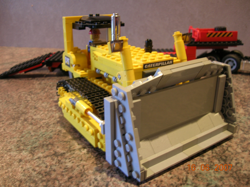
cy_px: 94
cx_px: 125
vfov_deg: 41.8
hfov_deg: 54.0
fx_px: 246
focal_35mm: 34
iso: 50
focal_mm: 5.7
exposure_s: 1/3.8
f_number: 2.9
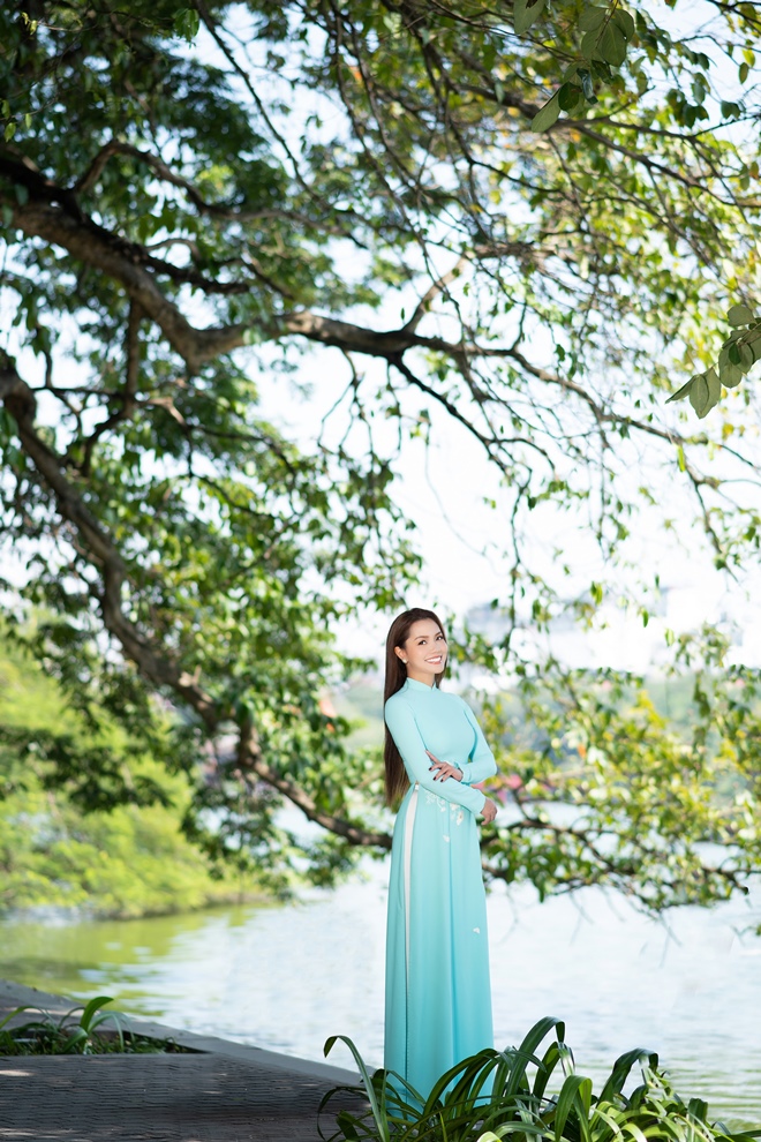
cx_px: 380
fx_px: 2695
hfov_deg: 16.1
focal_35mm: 85
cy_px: 571
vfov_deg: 23.9
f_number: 2.5
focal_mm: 85
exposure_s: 1/800
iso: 100
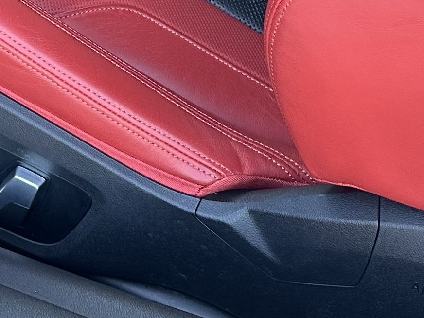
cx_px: 59
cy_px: -340
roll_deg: +3.6
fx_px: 1360
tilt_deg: -24.8
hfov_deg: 17.5
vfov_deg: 11.8
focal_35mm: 111
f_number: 1.78
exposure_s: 1/121
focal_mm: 6.86
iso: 125
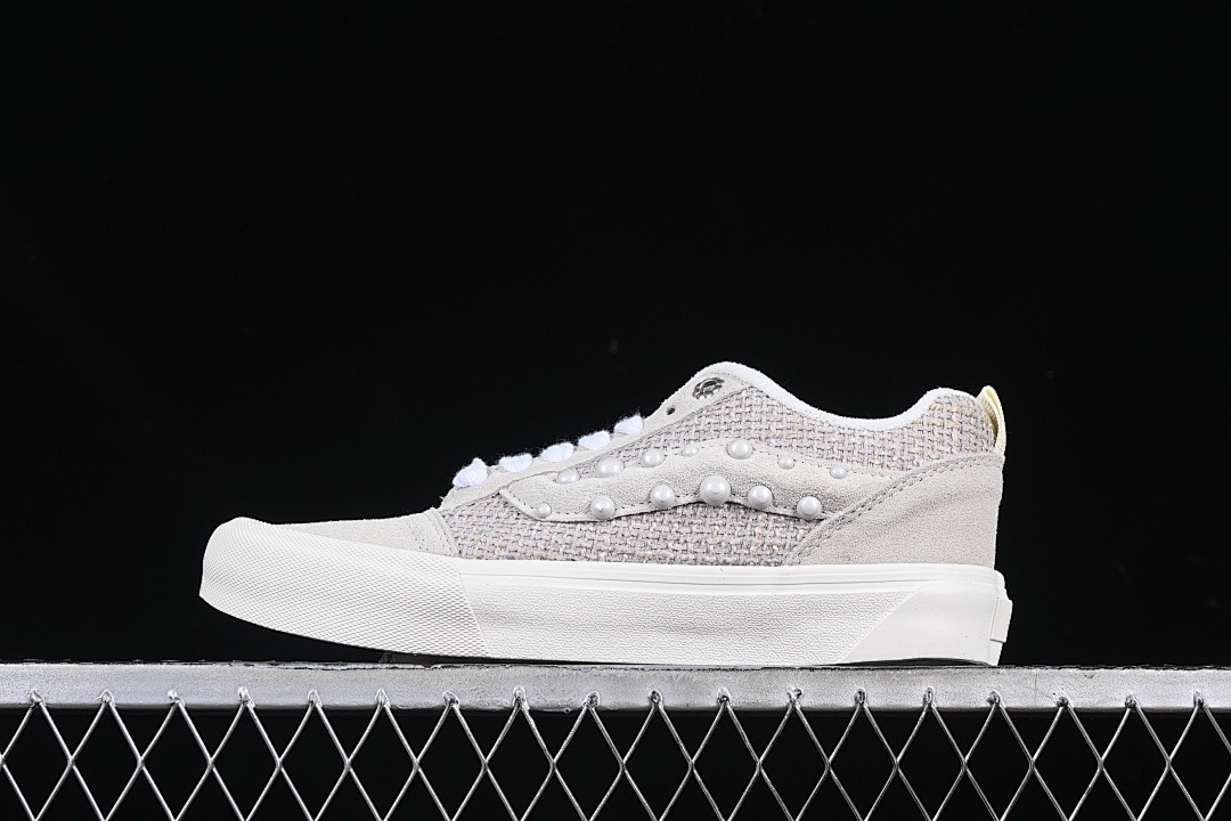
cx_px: 616
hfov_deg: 27.0
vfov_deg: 18.2
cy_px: 410
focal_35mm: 75
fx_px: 2564
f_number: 8
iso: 160
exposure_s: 1/80
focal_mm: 50
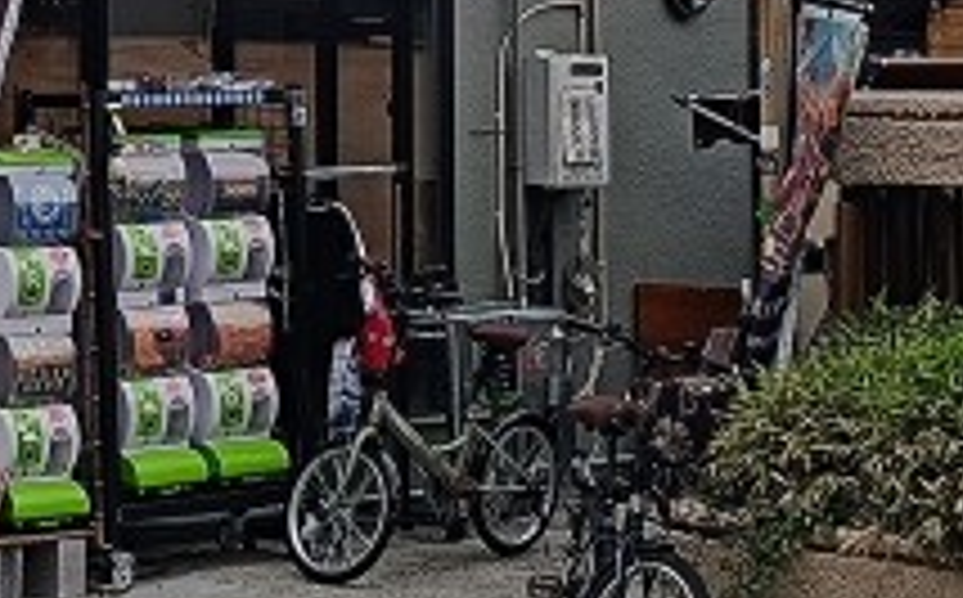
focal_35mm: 122
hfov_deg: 16.3
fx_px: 3197
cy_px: -351
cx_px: -252
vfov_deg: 10.3
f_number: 1.65
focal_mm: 6.14
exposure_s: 1/221
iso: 50
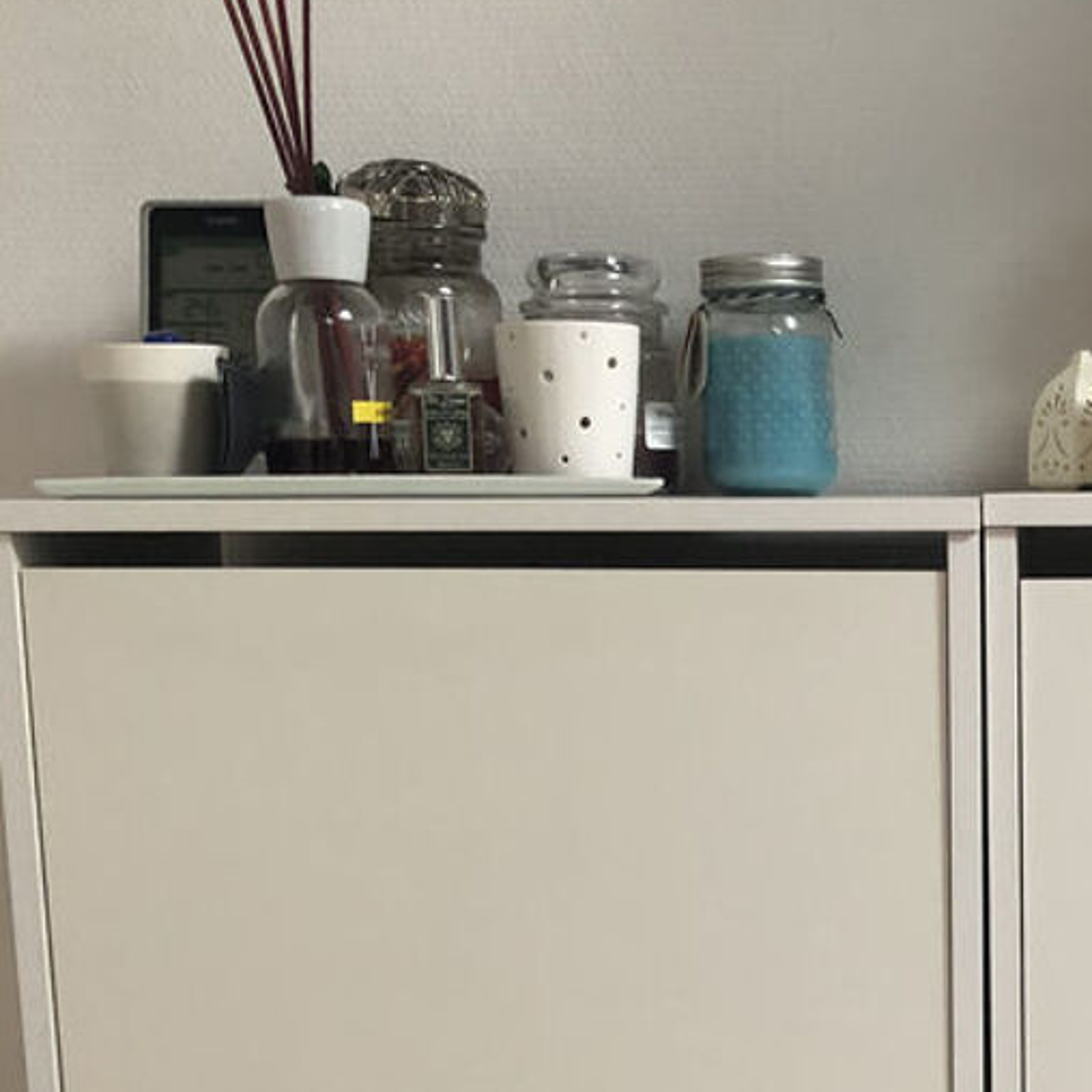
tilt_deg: -10.8
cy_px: 956
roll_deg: +2.0
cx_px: 1040
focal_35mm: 65
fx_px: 2320
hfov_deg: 25.4
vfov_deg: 25.8
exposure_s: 1/17
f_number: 1.8
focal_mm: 4
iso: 40
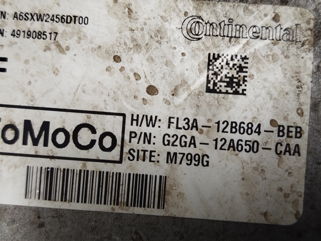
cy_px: 120
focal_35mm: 48
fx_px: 445
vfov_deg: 30.3
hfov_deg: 39.7
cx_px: 160
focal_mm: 5.31
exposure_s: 1/33
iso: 320
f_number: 1.7
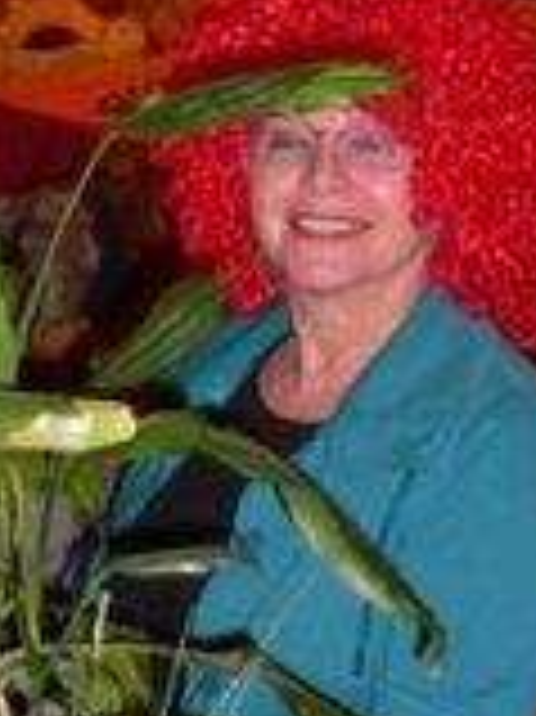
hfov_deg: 16.8
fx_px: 1819
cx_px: 275
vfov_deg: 22.3
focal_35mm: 88
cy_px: 342
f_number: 2.8
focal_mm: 5.8
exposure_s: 1/8
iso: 100
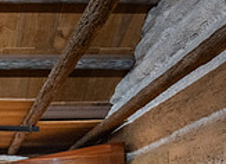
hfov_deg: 29.4
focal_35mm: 56
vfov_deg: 21.7
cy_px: 241
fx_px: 361
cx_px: -52
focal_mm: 14
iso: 1600
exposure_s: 1/125
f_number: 2.8
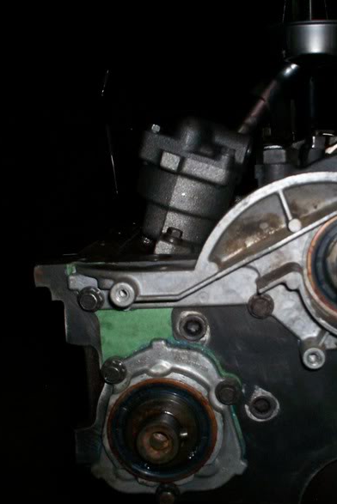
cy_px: 251
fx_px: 715
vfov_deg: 38.9
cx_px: 256
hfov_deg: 26.2
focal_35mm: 51
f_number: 4.5
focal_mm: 6
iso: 140
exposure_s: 1/60
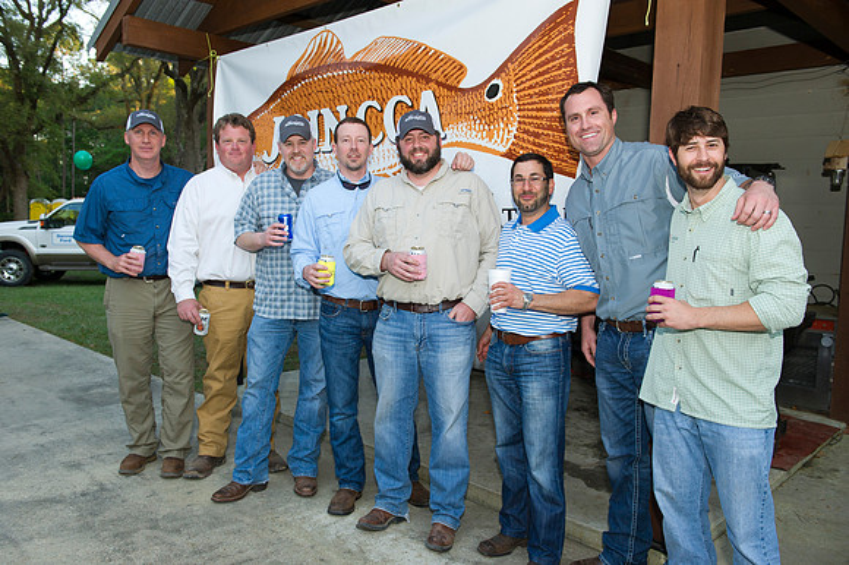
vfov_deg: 42.3
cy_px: 282
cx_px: 424
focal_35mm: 31
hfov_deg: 60.3
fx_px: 731
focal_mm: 31
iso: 640
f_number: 5
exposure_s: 1/250
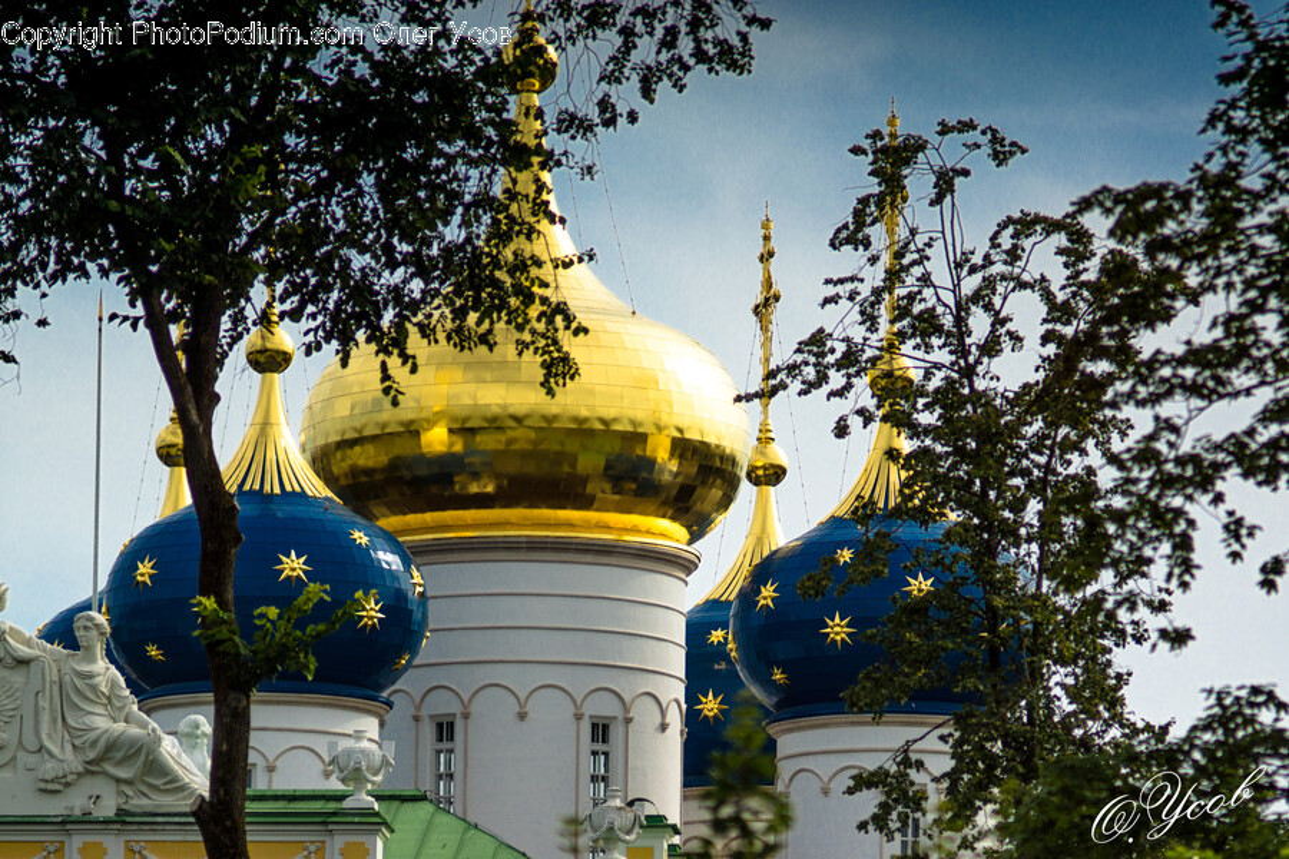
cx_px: 644
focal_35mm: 75
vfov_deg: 18.2
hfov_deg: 27.0
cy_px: 430
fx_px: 2685
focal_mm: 50
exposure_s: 1/3200
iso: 100
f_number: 1.7
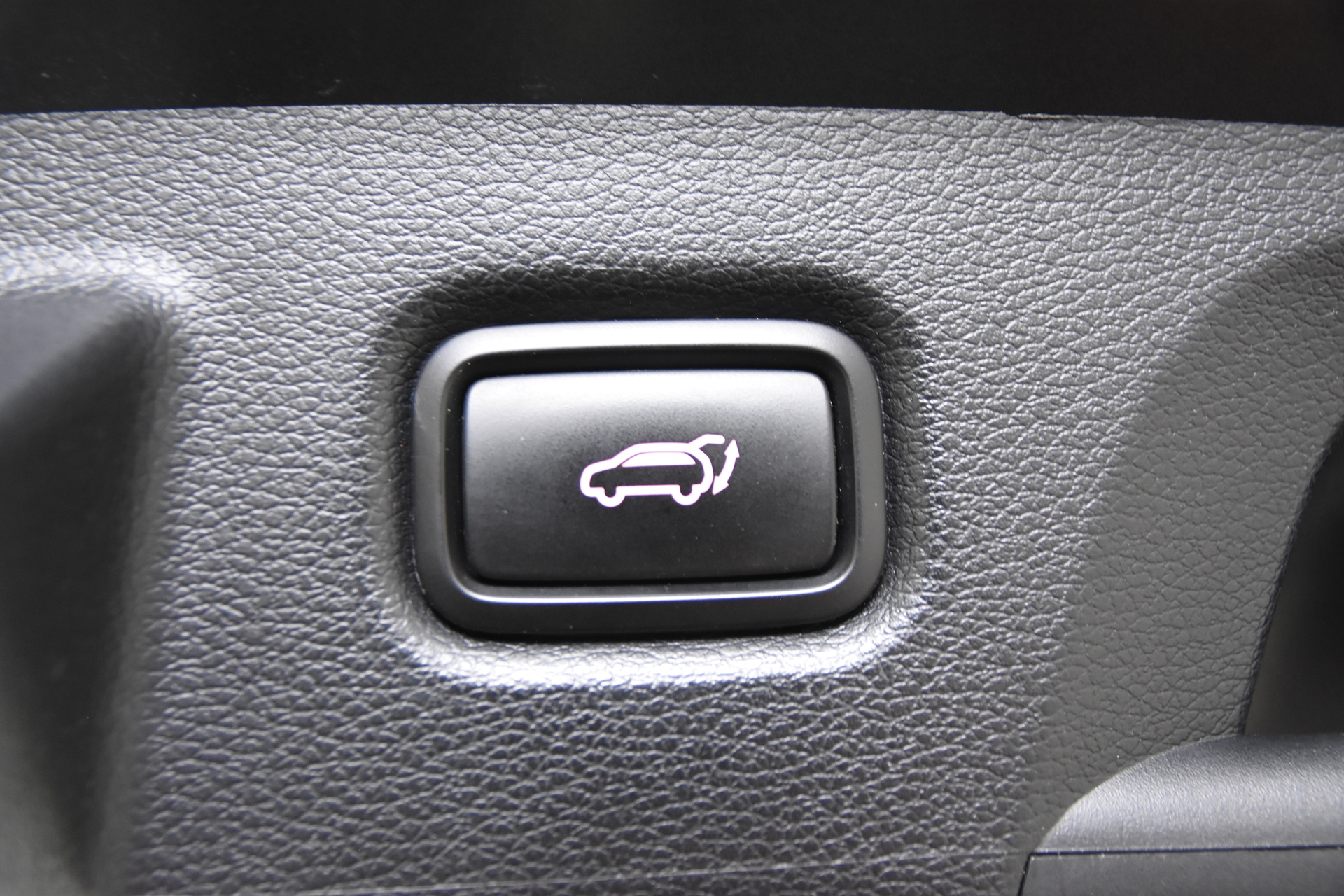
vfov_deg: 28.9
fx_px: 1736
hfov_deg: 42.3
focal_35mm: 46
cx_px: 672
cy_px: 448
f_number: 3.3
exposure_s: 1/50
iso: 2000
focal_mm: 31
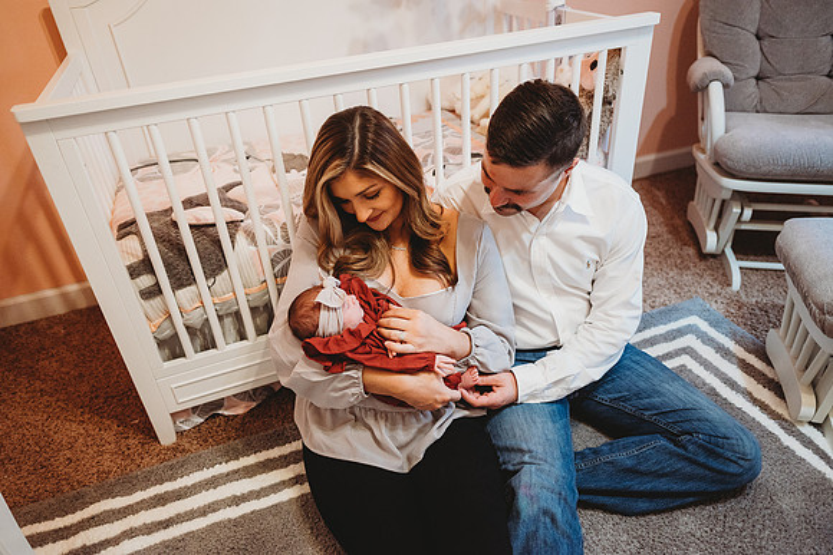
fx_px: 555
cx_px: 416
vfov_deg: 53.2
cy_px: 278
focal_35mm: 24
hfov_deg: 73.7
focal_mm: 24
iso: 1250
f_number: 1.8
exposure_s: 1/160
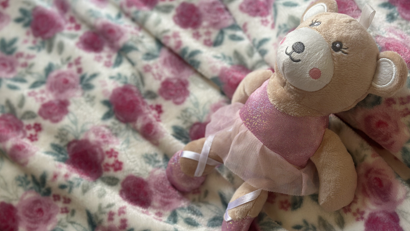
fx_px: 576
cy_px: 112
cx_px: 204
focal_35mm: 53
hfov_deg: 39.2
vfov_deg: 22.6
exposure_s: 1/73
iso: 125
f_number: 1.78
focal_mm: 6.86
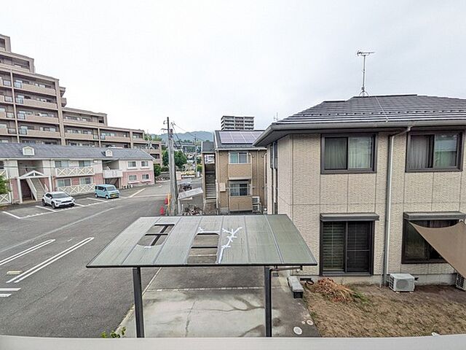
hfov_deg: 102.1
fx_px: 188
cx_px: 233
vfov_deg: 85.7
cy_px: 175
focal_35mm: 14
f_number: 2.2
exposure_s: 1/605
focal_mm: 1.85
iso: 104
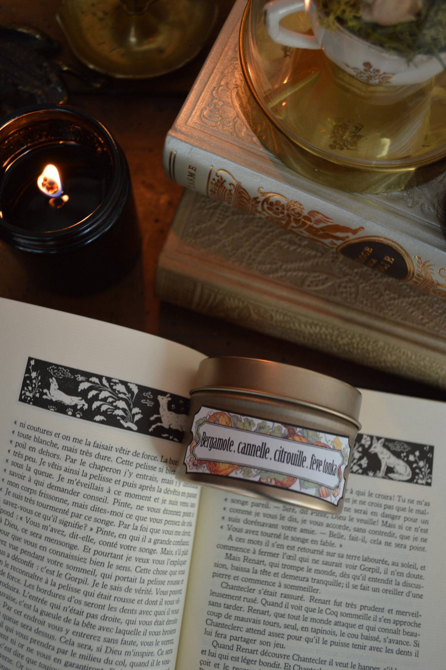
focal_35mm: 30
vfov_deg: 62.0
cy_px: 335
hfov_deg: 43.5
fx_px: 559
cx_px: 223
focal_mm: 20
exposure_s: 1/20
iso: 400
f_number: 3.8
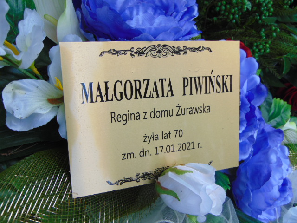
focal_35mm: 35
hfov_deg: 52.6
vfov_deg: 40.7
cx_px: 148
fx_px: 300
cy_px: 112
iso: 80
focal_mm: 6.3
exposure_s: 1/250
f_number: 3.2
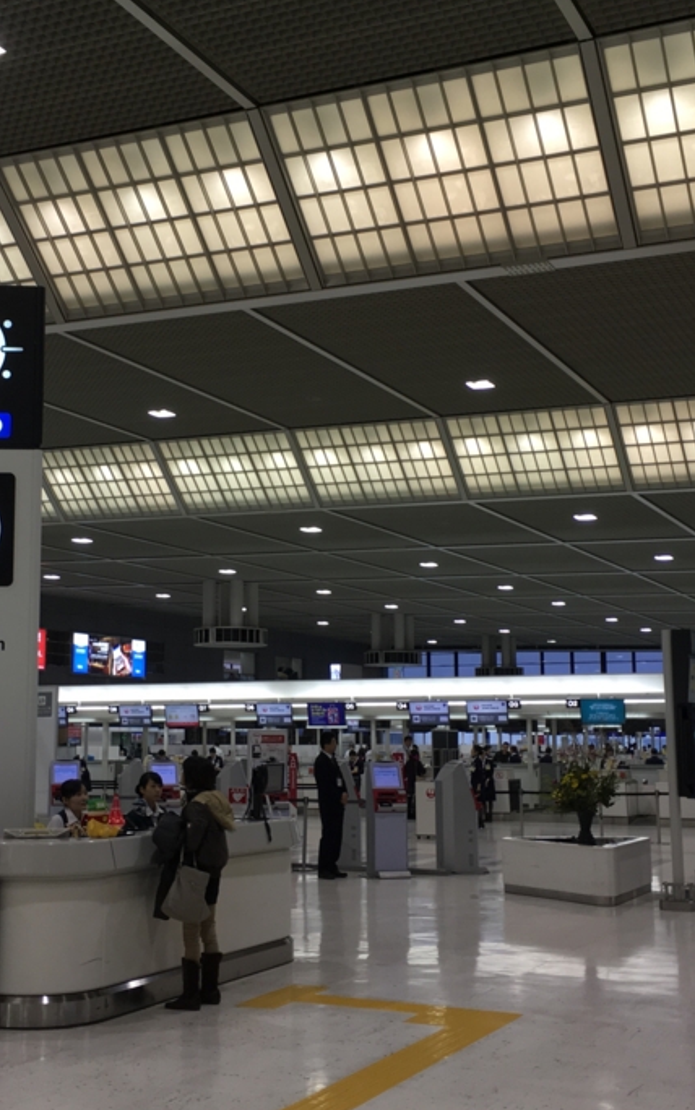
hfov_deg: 28.0
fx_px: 1393
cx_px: 296
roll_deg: -0.2
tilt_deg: +8.2
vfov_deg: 43.5
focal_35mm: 46
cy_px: 527
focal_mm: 4.15
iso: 32
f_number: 2.2
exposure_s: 1/60
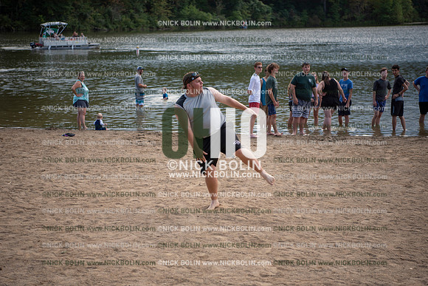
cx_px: 214
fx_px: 832
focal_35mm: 70
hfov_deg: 28.8
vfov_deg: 19.5
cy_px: 143
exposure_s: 1/1250
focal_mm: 70
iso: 160
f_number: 3.2
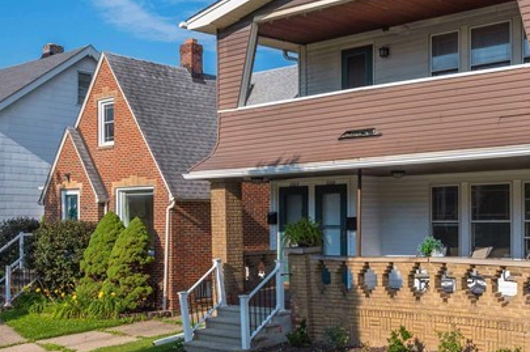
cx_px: 329
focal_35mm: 51
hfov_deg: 38.7
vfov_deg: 26.4
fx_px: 750
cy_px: 192
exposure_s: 1/400
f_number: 9
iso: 100
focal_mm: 19
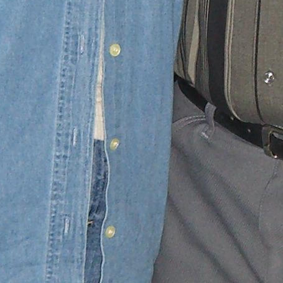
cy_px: 164
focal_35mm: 227
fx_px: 2100
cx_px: 154
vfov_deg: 7.7
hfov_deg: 7.7
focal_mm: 7.9
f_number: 2.8
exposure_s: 1/60
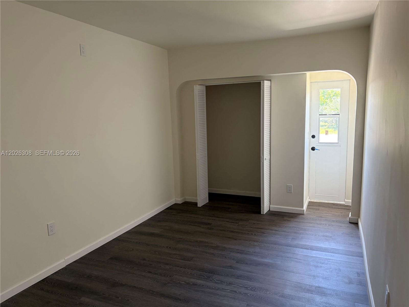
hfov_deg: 67.3
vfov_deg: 53.1
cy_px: 154
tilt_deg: -4.4
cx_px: 204
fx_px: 307
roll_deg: +1.4
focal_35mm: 26
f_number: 1.6
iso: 160
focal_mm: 5.96
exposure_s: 1/60
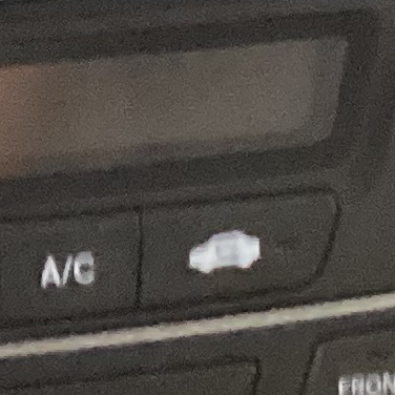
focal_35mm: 238
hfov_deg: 7.3
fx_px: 3073
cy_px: -409
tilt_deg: -29.8
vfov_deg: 7.1
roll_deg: -2.5
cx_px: -120
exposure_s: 1/33
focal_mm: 3.3
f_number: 2.4
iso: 400
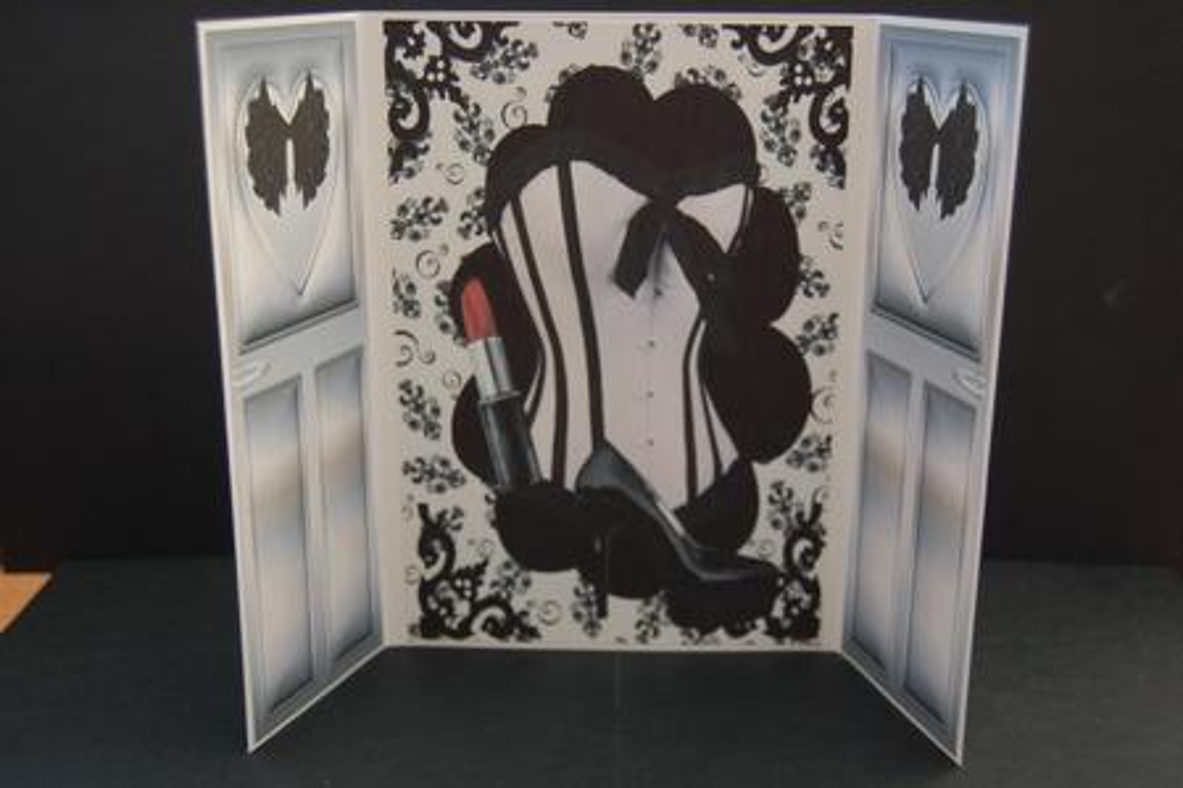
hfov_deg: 46.4
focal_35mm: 42
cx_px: 592
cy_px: 394
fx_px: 1380
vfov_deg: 31.9
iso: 400
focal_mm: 28
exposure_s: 1/80
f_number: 4.2
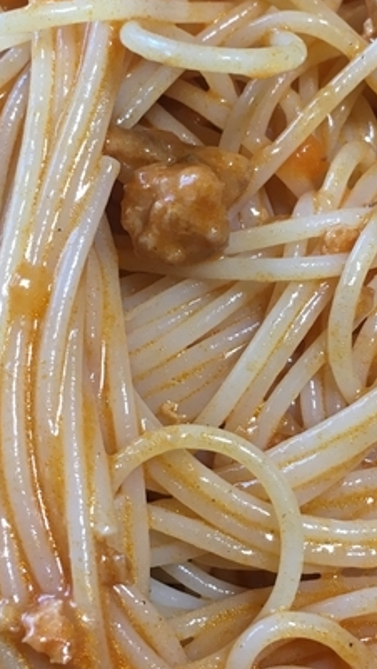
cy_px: 289
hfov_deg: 19.1
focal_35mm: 63
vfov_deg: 33.3
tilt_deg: -63.9
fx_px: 1118
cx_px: 188
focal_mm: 4.15
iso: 64
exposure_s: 1/30
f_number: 2.2
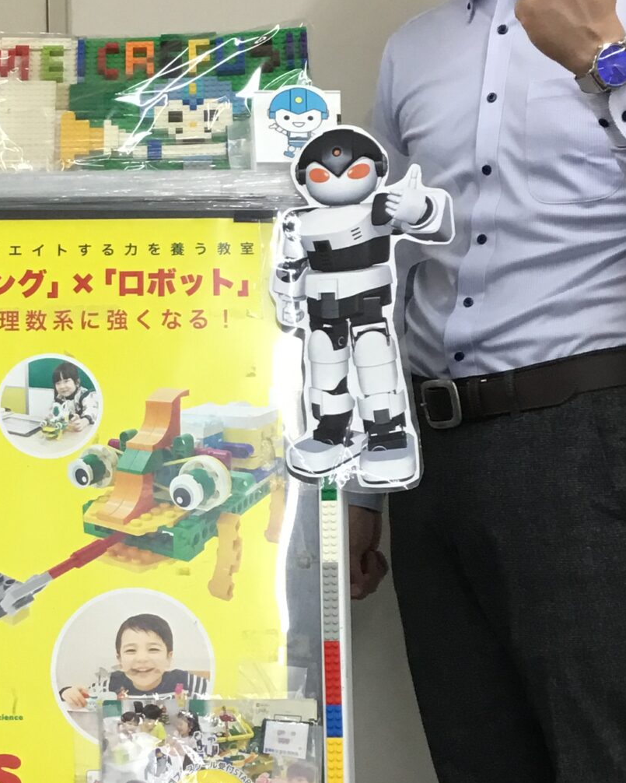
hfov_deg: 19.7
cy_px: 445
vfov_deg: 24.7
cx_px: 145
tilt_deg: -2.6
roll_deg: +0.9
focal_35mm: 77
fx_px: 1783
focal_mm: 3.3
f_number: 2.4
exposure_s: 1/30
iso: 32
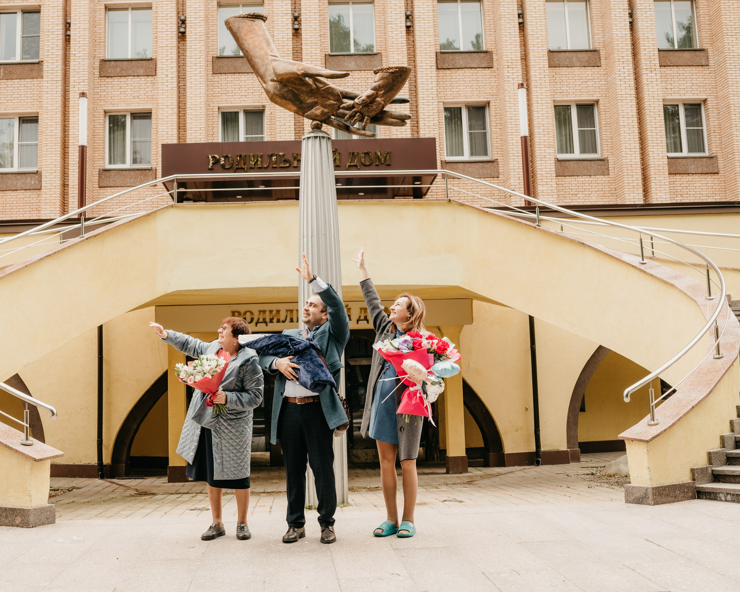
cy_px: 295
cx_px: 313
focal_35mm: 40
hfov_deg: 45.6
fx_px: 876
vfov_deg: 37.3
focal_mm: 35
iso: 400
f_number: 4.5
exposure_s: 1/500
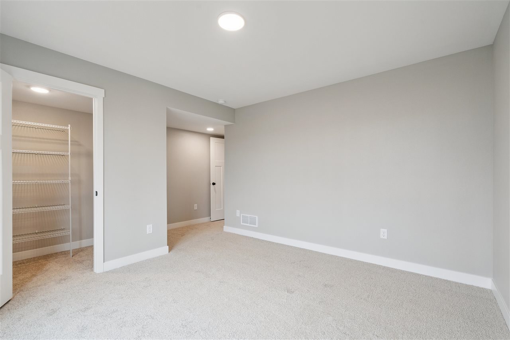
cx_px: 255
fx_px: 227
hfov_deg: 96.7
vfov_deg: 73.7
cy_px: 170
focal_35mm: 16
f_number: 8
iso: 400
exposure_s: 1/25
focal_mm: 16
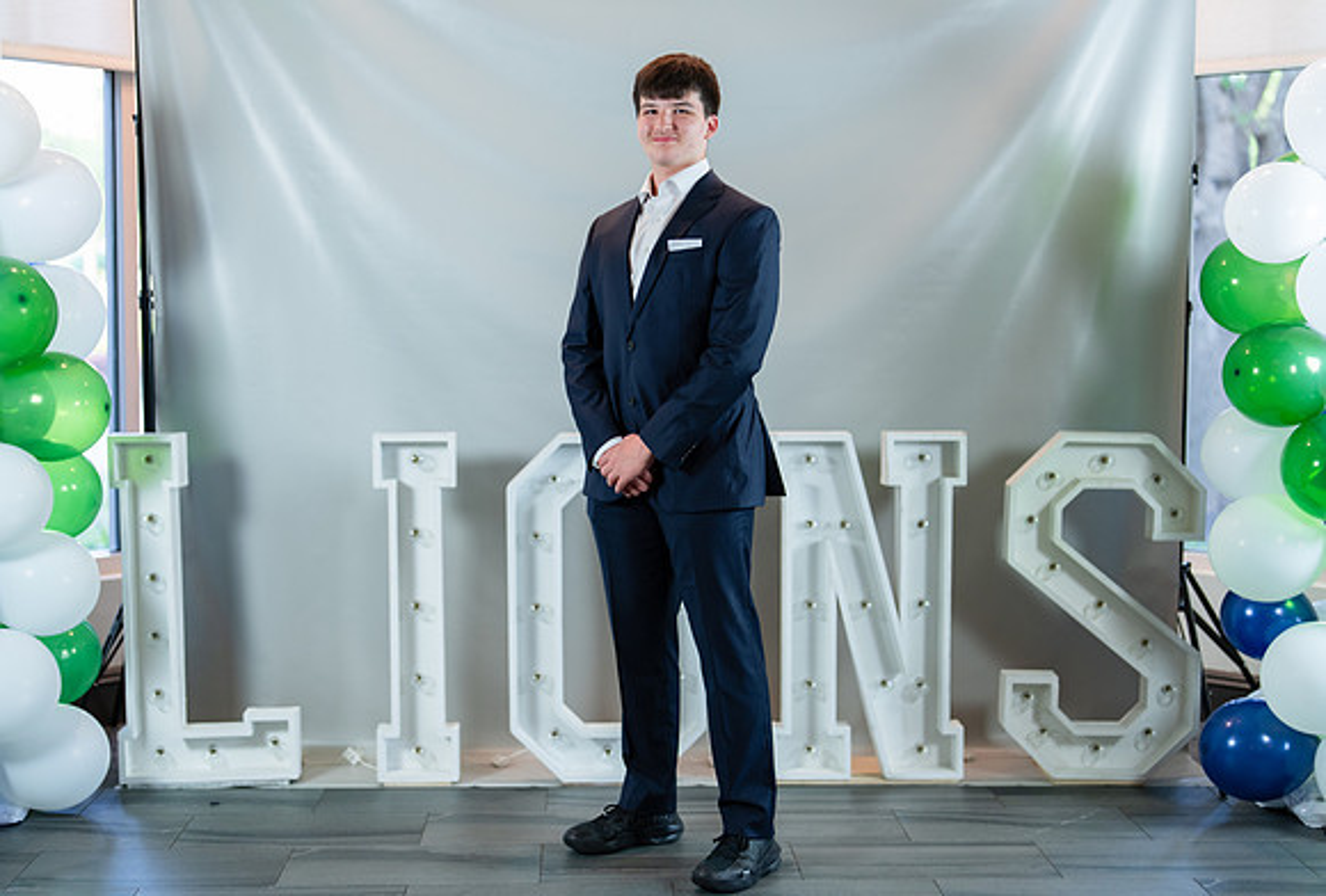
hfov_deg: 38.4
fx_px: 1904
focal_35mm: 51
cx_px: 653
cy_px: 441
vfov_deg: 26.5
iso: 640
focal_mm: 50
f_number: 1.2
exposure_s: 1/320
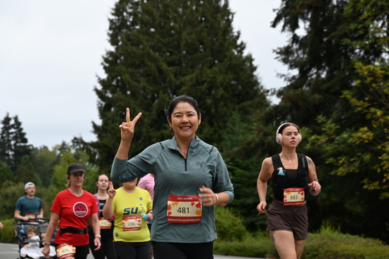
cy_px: 130
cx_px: 194
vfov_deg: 15.0
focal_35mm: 91
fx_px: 984
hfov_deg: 22.4
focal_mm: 91
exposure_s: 1/160
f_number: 6.3
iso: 400
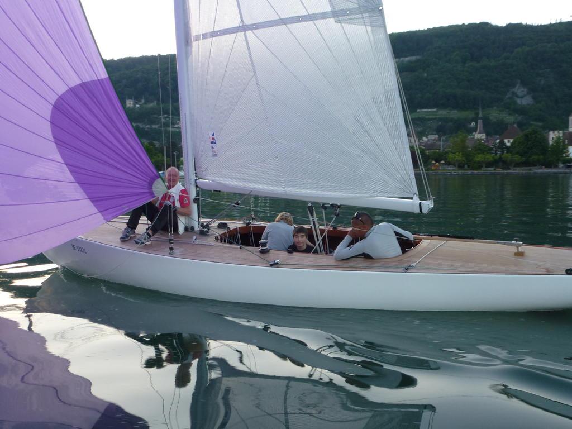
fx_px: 628
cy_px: 214
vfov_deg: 37.7
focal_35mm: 38
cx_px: 286
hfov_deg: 49.0
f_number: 3.8
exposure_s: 1/80
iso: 125
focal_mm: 6.8
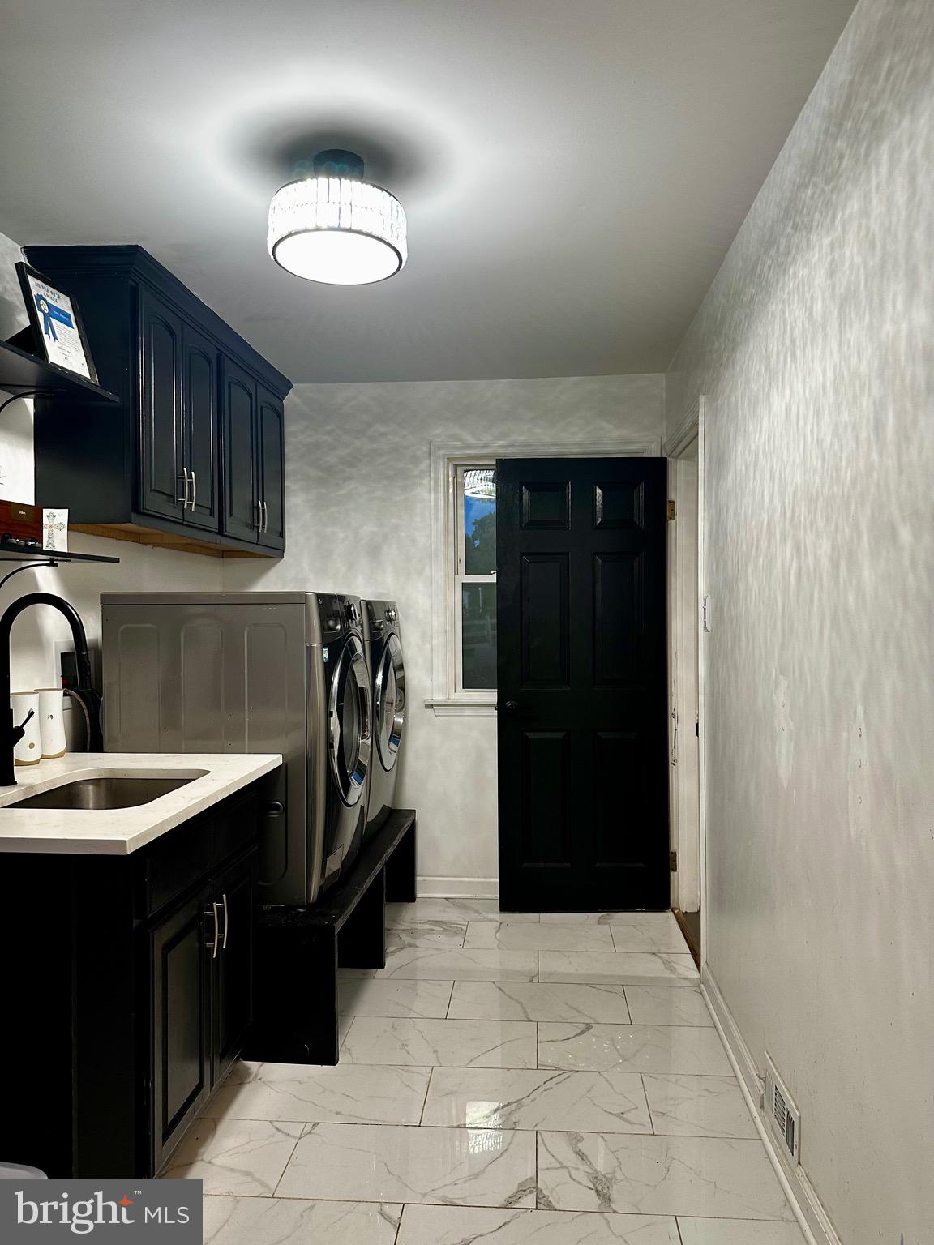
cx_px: 467
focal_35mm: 24
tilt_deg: +1.3
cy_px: 622
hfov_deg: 56.8
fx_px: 863
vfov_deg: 71.6
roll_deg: +0.5
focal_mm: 6.86
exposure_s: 1/60
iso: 160
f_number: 1.78
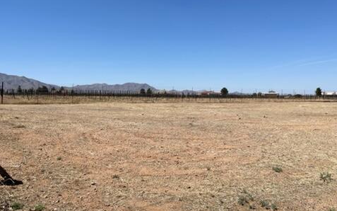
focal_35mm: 37
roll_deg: +0.3
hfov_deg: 52.6
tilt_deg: +0.5
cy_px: 100
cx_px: 192
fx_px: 340
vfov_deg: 34.4
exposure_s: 1/5814
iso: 32
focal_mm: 4.2
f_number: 1.6
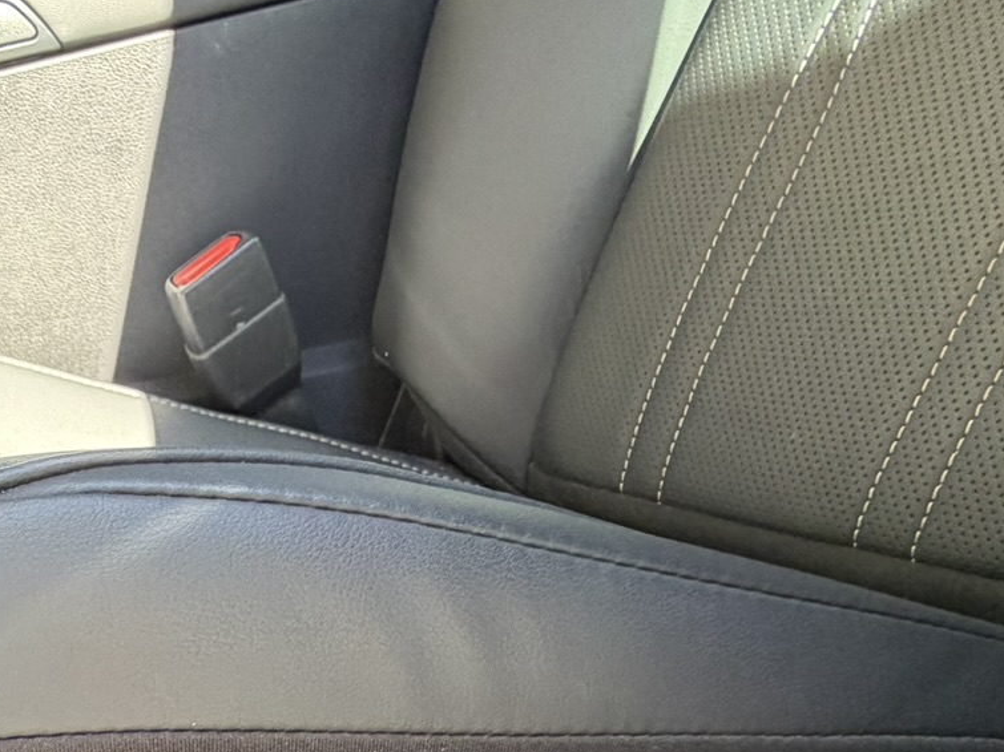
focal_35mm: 38
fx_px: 1102
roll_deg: +13.6
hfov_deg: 39.3
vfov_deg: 30.8
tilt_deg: -29.3
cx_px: -121
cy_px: 941
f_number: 2.2
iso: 160
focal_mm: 2.22
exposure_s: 1/121
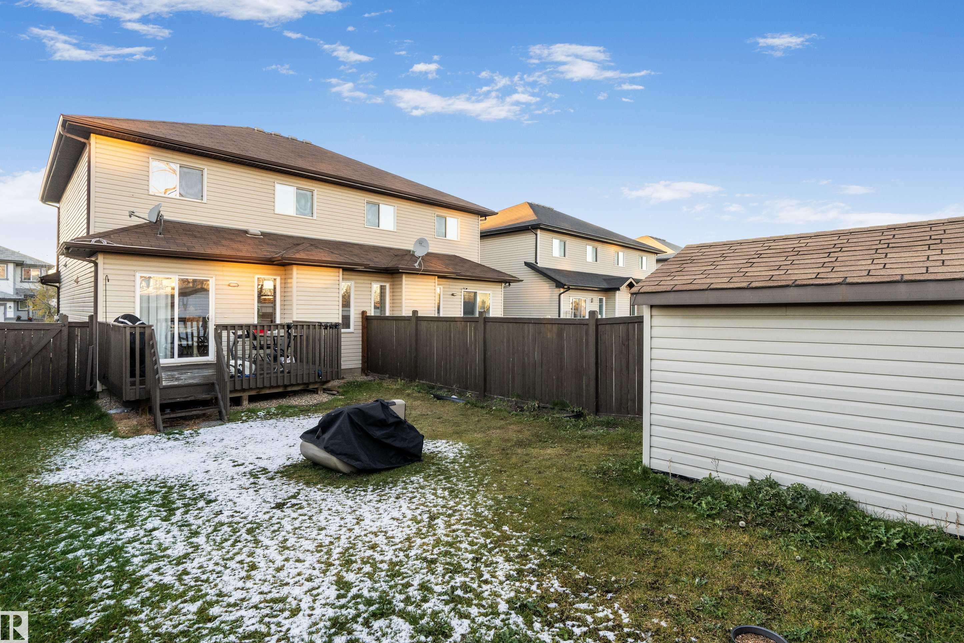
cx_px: 507
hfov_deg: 91.4
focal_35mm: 18
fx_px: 469
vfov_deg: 68.8
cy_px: 315
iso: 200
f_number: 8
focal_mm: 11
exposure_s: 1/20
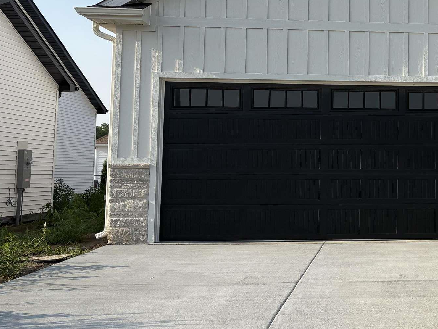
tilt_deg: +4.7
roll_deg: +1.1
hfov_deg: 29.7
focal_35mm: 60
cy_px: 109
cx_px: 455
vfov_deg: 24.3
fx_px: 759
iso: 50
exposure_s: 1/3125
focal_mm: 5.96
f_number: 1.6
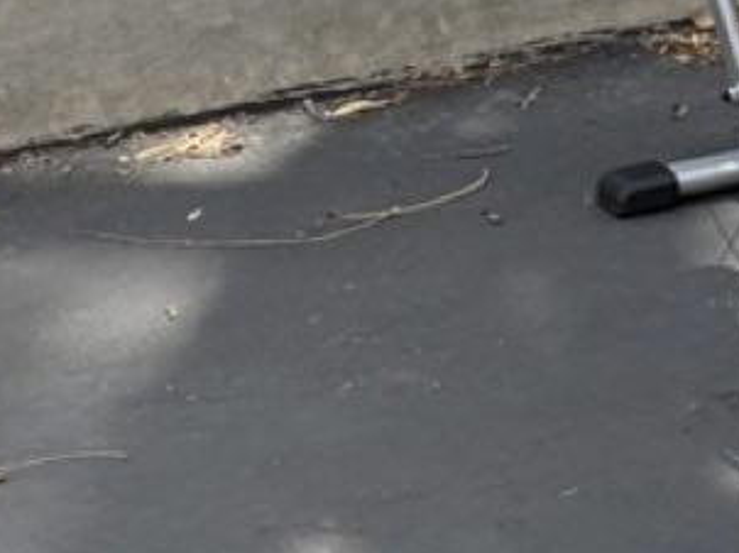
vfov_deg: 6.6
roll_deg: -0.7
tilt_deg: -17.2
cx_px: 1444
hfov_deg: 8.4
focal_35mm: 224
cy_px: -124
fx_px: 4778
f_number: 2
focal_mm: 6
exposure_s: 1/390
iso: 20
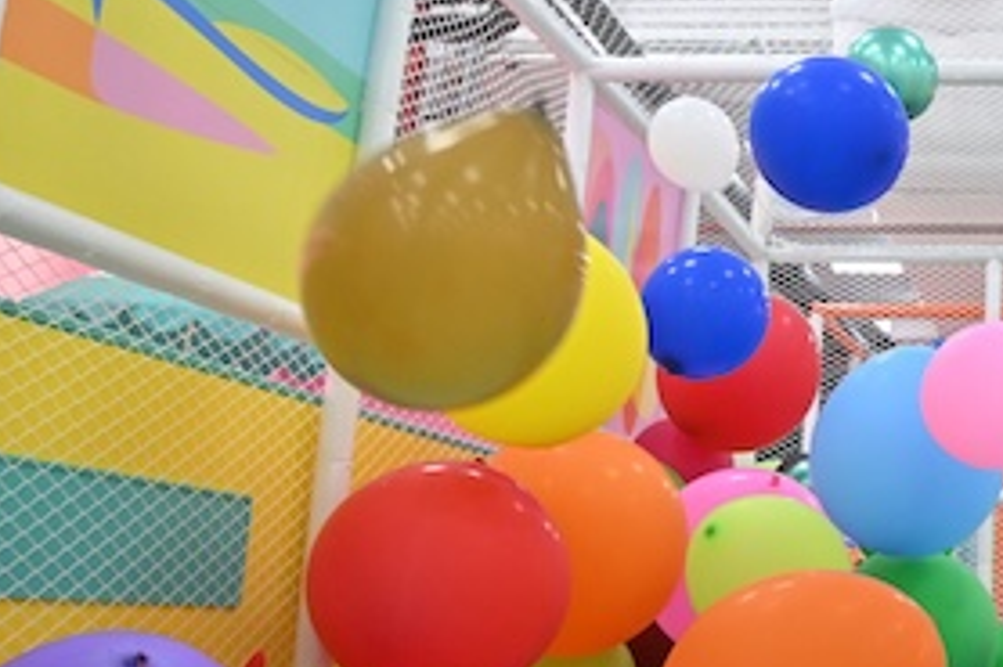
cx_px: 1118
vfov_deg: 27.5
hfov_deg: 34.5
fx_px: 1364
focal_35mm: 49
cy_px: 355
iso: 1000
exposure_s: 1/160
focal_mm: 17
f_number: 4
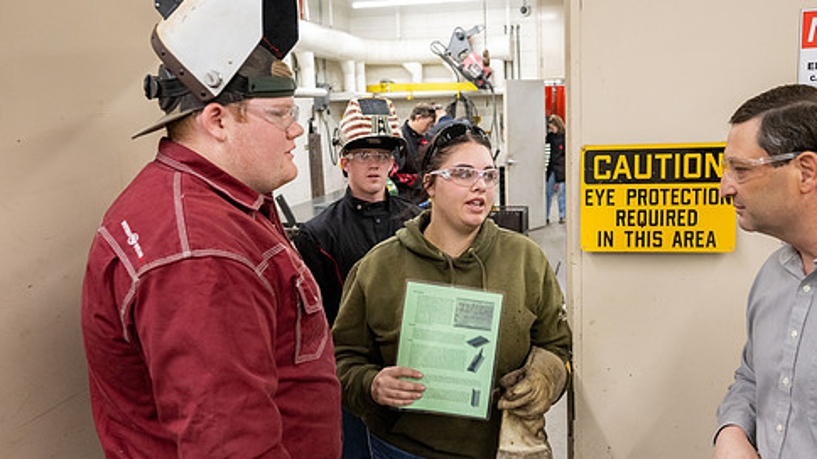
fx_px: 693
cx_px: 479
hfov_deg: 60.6
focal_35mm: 32
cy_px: 257
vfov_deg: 36.6
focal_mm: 25.5
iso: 1600
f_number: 4
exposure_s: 1/200
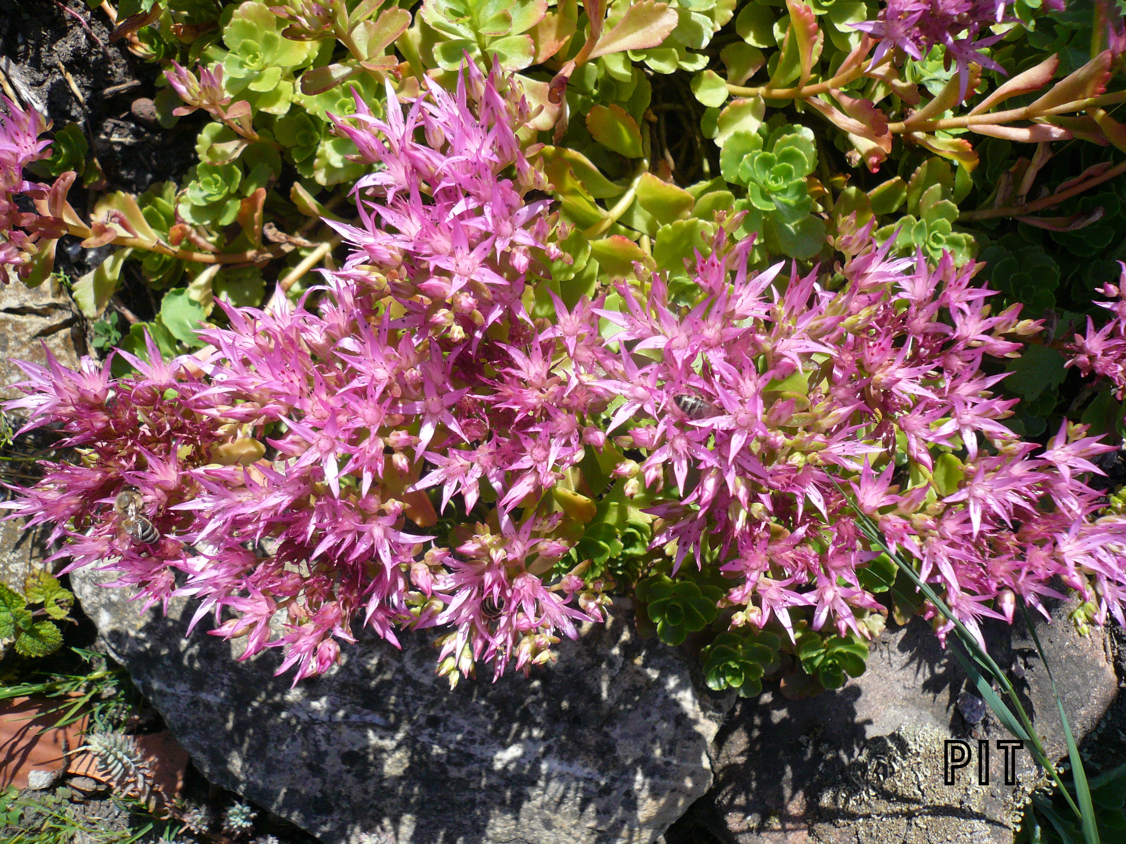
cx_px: 563
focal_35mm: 28
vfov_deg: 49.7
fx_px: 911
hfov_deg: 63.4
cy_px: 422
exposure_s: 1/1000
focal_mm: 4.6
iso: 100
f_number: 2.8
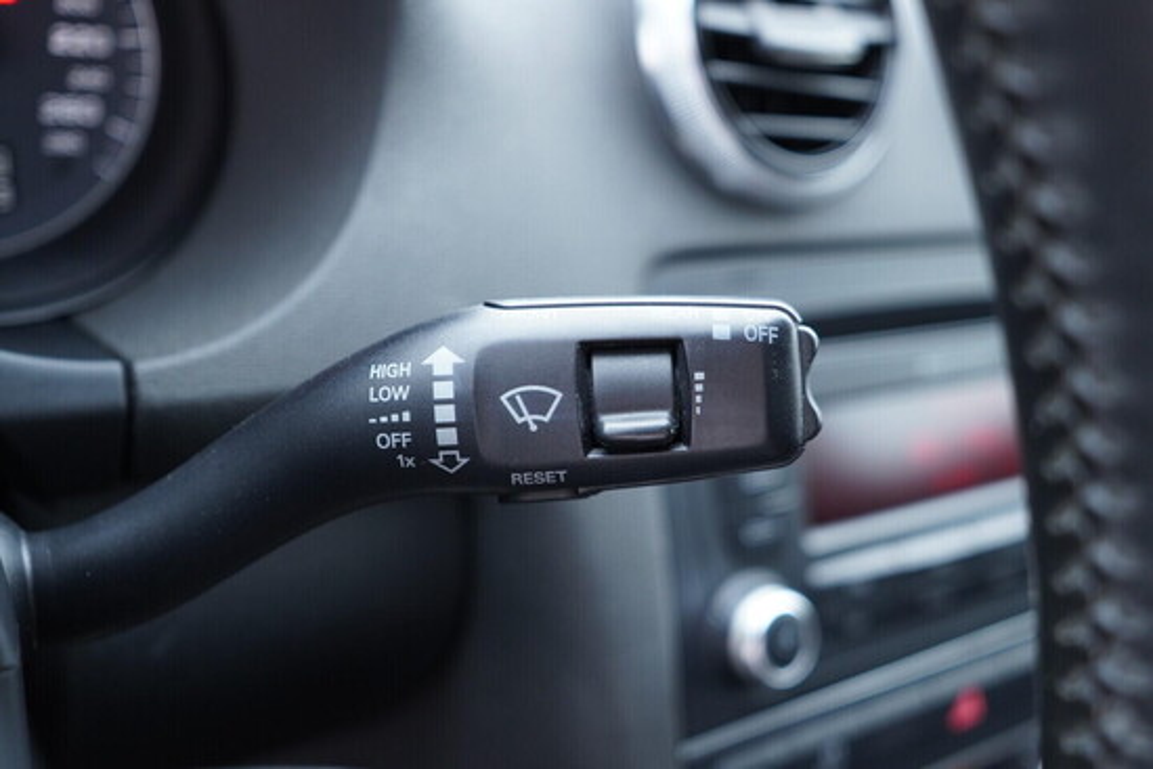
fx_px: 1153
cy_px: 384
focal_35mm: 36
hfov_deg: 53.1
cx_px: 576
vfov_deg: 36.9
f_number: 2.8
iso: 640
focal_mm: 24
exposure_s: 1/40
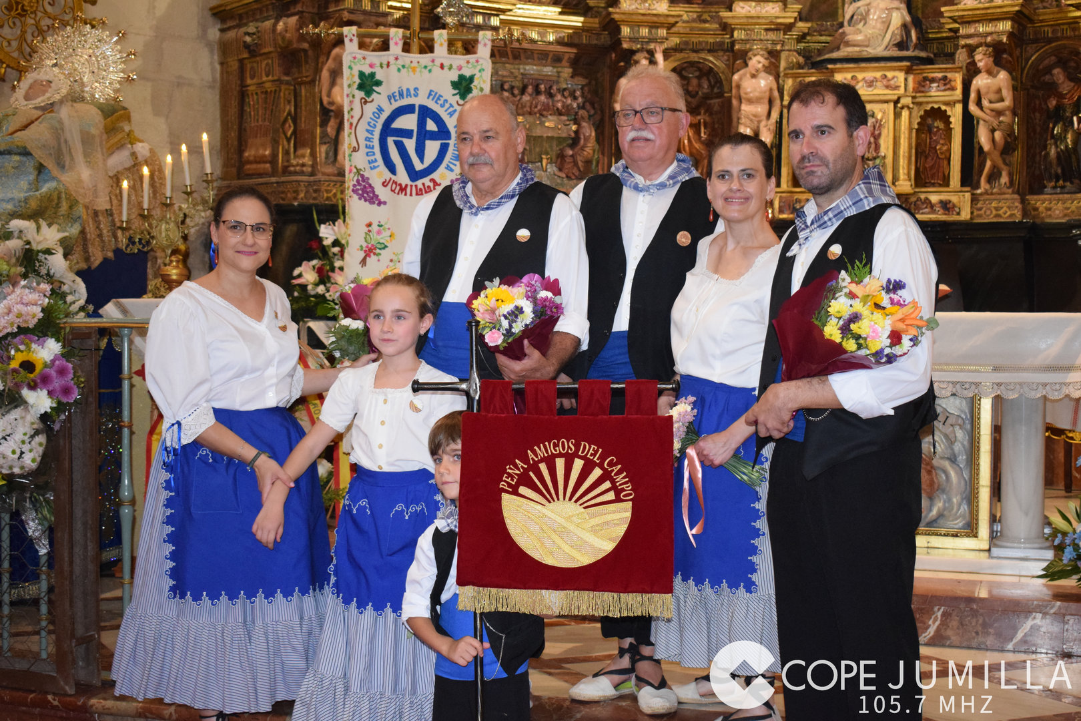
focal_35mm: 51
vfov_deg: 26.5
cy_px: 360
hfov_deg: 38.9
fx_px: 1531
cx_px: 540
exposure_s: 1/60
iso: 3200
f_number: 4.5
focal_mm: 34
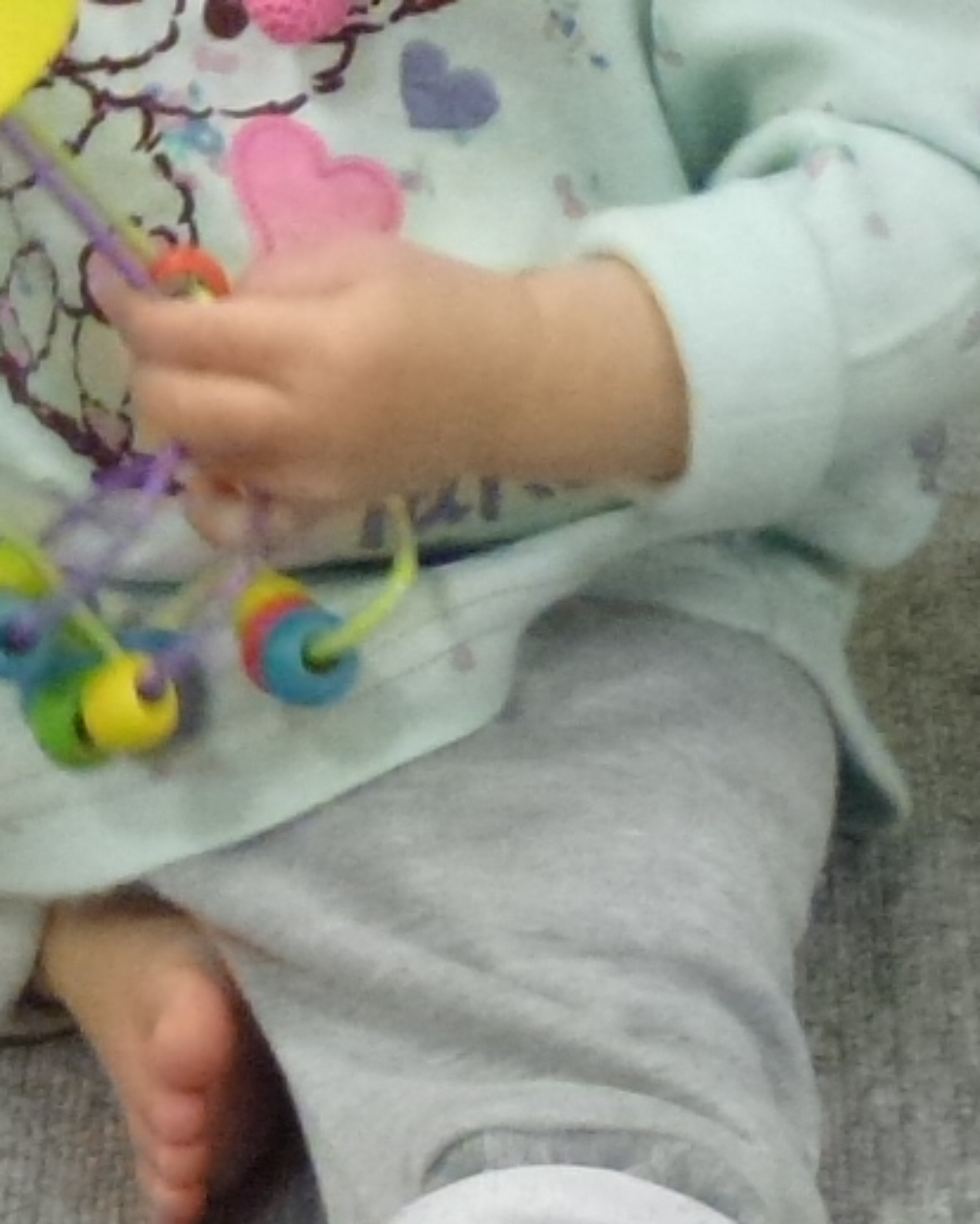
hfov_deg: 8.4
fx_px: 6669
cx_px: 289
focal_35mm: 184
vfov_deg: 10.4
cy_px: -135
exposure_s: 1/60
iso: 640
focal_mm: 6.8
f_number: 3.8
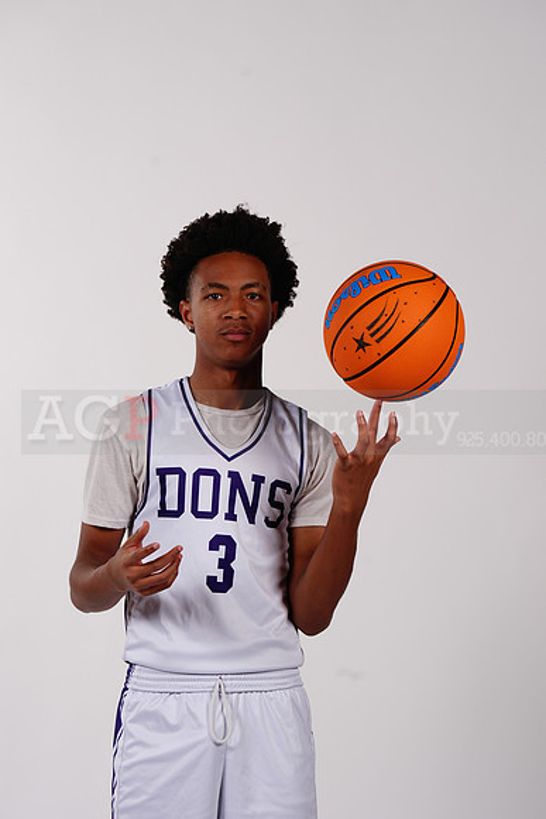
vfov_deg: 10.4
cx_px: 273
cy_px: 410
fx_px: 4479
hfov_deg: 7.0
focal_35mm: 197
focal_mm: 197
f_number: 9
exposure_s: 1/500
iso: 200
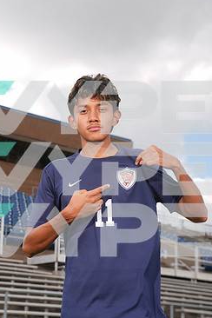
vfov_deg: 23.6
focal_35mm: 86
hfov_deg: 15.9
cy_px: 169
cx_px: 92
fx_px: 760
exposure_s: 1/200
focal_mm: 70
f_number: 7.1
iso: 80
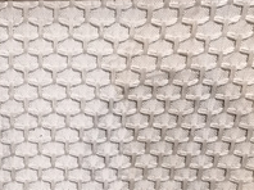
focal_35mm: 82
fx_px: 601
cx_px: 27
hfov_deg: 23.3
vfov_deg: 17.5
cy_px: 198
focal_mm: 4.75
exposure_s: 1/20
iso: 500
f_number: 1.8
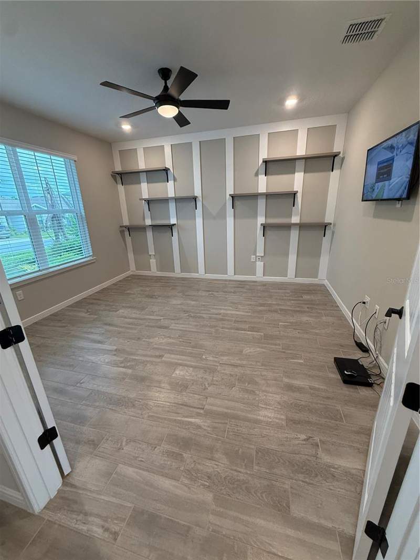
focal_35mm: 14
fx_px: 226
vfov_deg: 102.1
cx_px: 210
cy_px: 280
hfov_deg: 85.7
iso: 320
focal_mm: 2.22
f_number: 2.2
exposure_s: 1/120
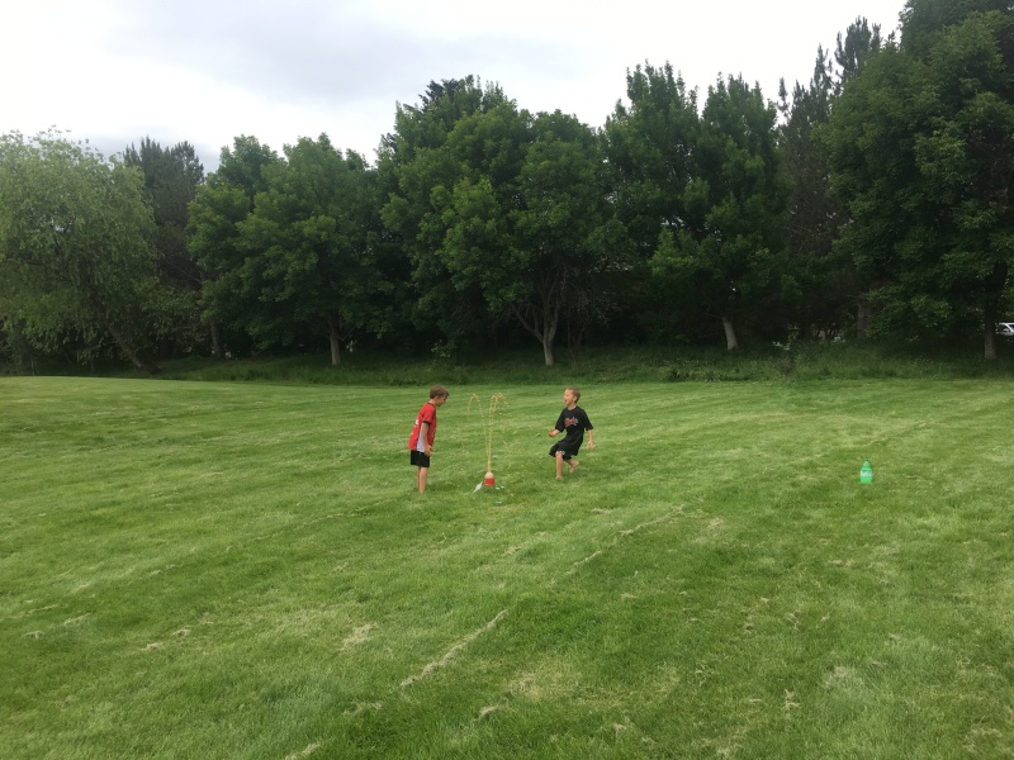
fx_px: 849
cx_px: 507
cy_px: 380
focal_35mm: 29
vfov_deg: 48.2
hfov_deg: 61.7
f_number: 2.2
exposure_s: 1/874
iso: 25
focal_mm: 4.15
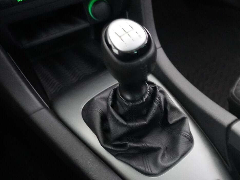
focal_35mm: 40
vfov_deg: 35.7
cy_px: 113
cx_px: 163
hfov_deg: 46.0
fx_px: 277
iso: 6400
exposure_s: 1/13
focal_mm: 16
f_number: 3.5
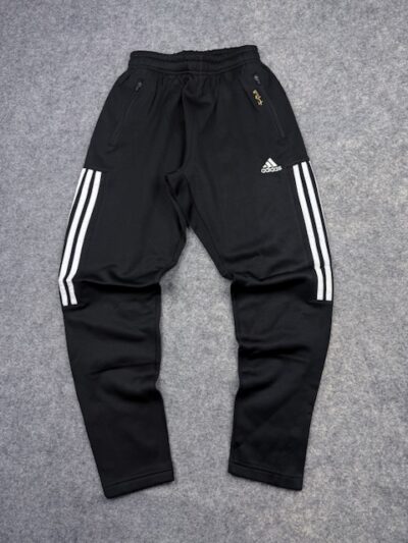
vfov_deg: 71.6
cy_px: 272
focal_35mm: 24
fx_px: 377
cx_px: 204
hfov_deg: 56.8
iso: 50
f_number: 1.78
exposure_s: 1/131
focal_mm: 6.76
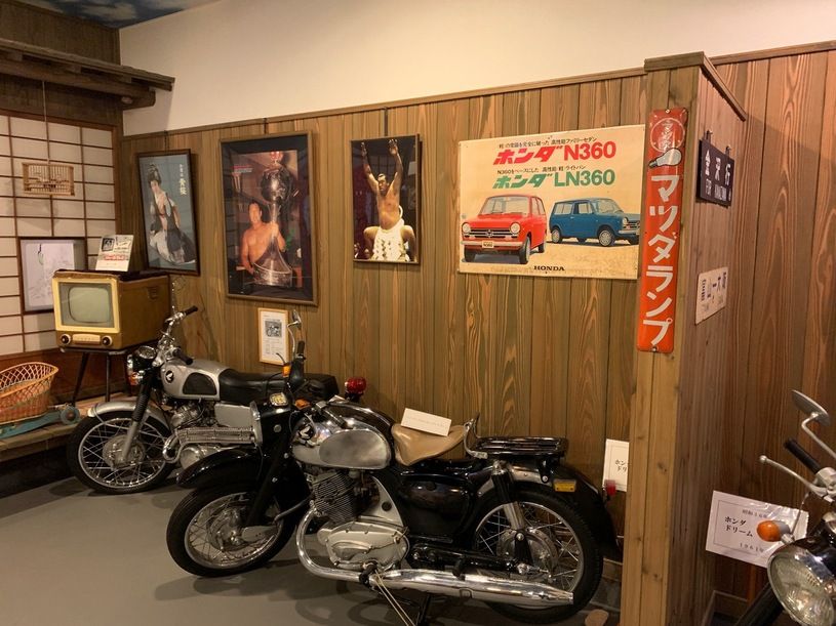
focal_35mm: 26
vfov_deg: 53.1
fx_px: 628
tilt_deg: -8.9
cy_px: 313
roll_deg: -0.4
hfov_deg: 67.3
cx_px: 418
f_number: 1.8
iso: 500
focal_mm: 4.25
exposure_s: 1/30
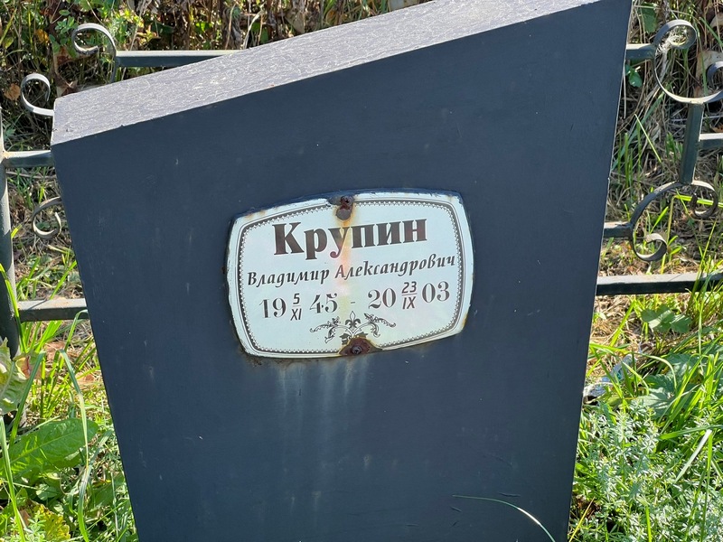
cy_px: 271
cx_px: 362
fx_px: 1608
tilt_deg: -30.0
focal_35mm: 77
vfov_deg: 19.1
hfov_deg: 25.3
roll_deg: -0.5
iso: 32
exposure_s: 1/99
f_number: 2.8
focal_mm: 9
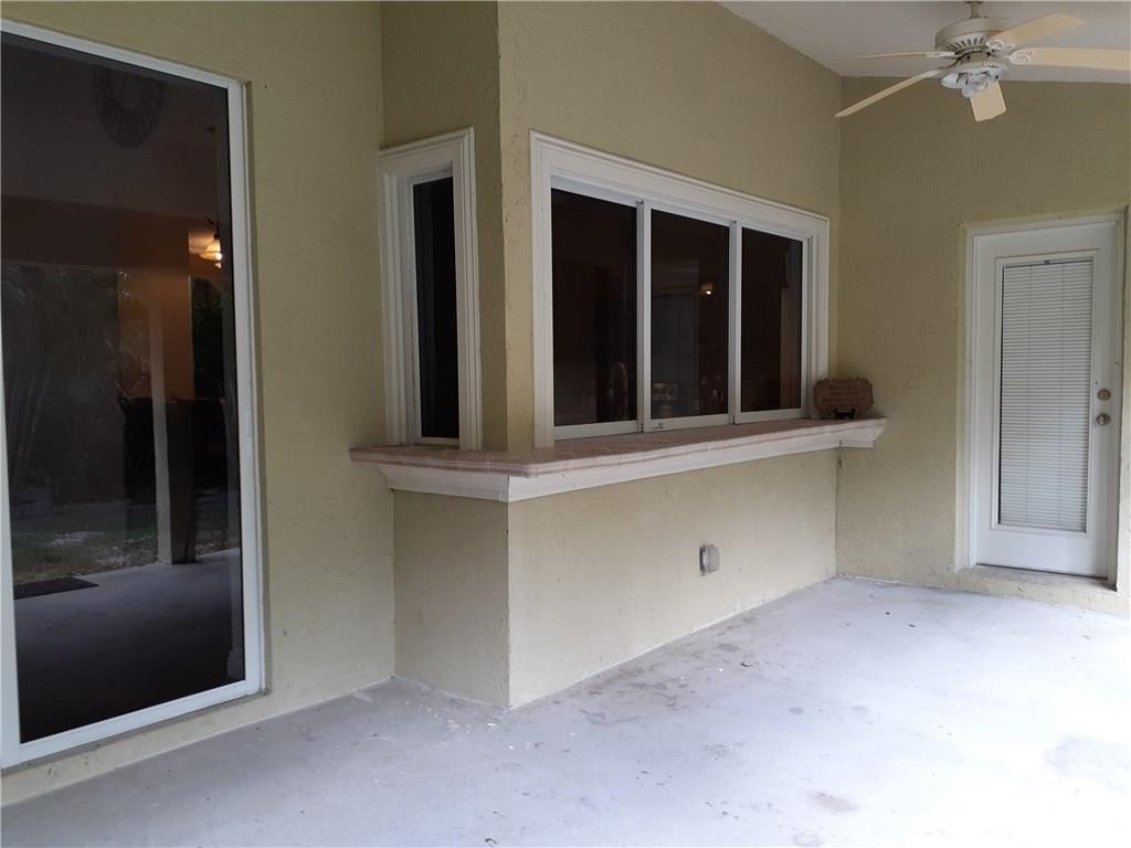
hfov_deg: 65.3
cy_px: 424
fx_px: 882
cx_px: 566
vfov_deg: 51.4
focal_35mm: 27
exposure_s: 1/60
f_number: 1.9
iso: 50
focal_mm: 3.6
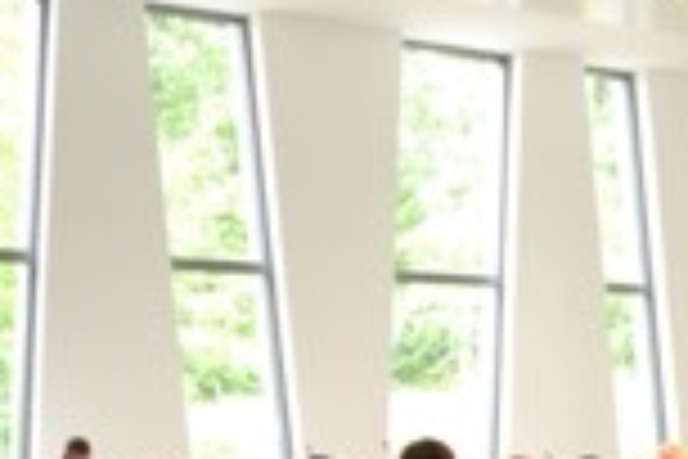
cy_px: 549
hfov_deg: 21.2
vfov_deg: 14.1
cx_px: 616
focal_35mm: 94
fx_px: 1796
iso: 1000
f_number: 3.8
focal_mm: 20
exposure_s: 1/60
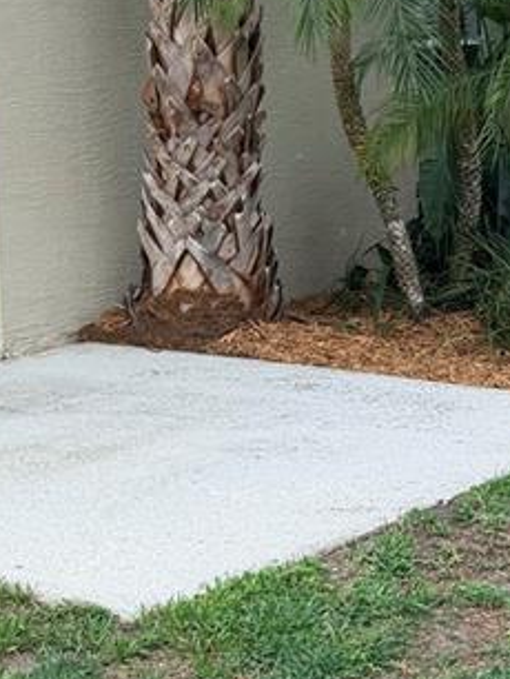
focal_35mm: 94
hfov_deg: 15.6
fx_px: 1844
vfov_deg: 20.1
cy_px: -16
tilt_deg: +2.1
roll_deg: +4.2
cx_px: 86
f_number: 1.78
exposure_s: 1/1271
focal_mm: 6.76
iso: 100
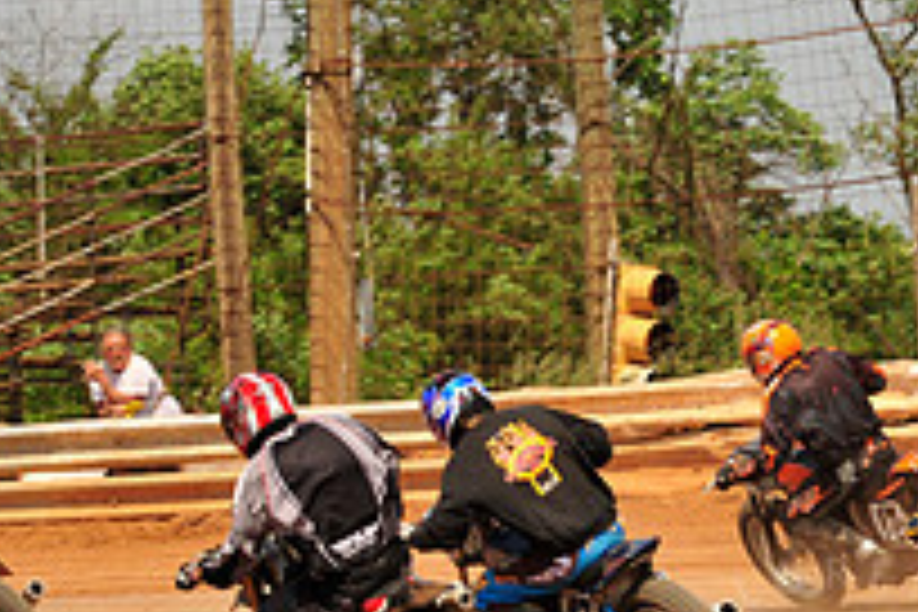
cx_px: 837
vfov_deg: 3.9
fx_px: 9077
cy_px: 414
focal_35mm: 356
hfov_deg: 5.8
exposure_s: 1/400
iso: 200
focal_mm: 125
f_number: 10
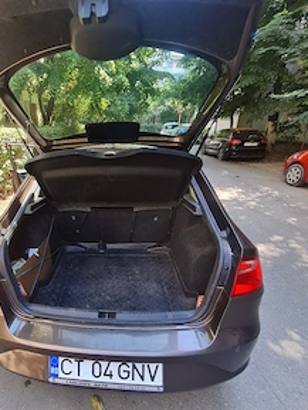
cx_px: 101
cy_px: 218
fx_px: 213
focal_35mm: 18
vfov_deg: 87.6
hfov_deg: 69.4
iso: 50
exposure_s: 1/100
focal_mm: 1.74
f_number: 2.2
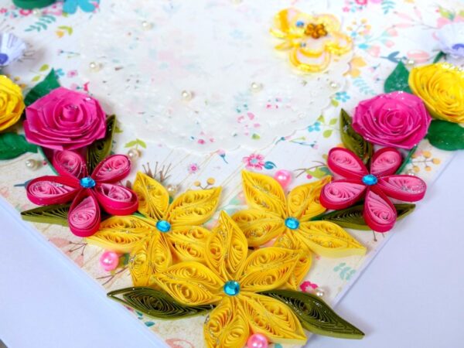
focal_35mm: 41
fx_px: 550
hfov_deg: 45.8
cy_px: 174
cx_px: 232
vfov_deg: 35.1
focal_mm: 7.4
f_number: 2.8
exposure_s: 1/100
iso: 100
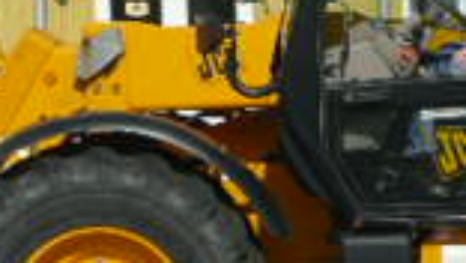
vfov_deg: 9.7
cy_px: 149
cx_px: 460
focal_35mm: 125
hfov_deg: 16.8
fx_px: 1546
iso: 100
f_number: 8
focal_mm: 4.6
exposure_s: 1/400
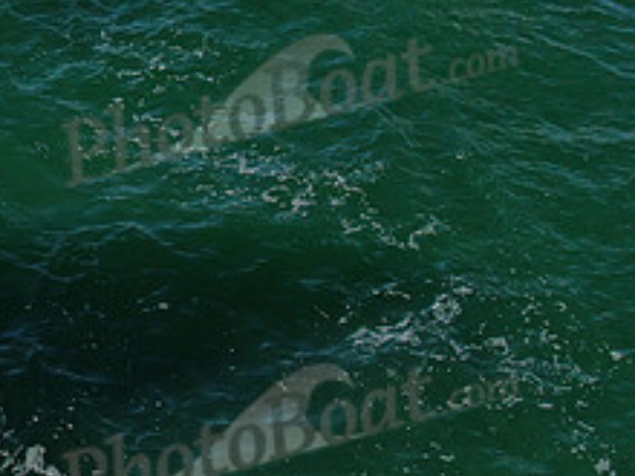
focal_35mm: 124
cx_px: -104
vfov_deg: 11.8
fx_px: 2275
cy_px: -22
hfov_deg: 15.4
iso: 100
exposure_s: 1/1000
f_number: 3.8
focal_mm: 8.42
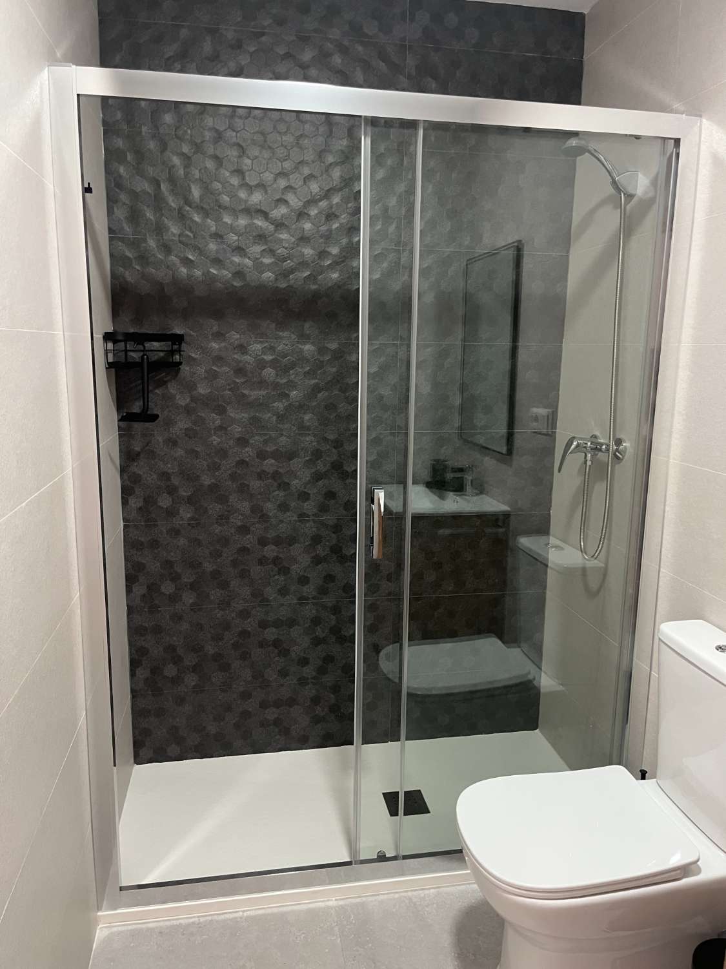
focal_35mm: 26
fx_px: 727
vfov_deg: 67.3
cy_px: 484
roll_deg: -1.2
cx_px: 363
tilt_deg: -10.6
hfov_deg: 53.1
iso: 250
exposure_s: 1/60
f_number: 1.6
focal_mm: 5.1
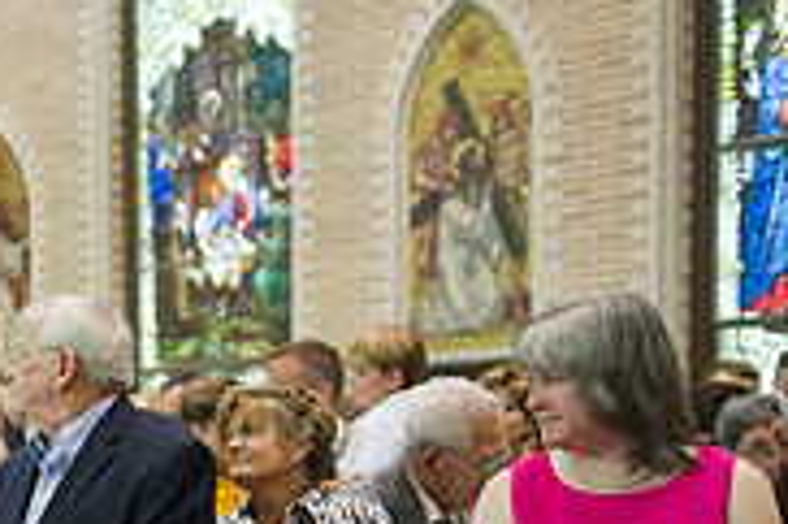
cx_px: -364
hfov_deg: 18.5
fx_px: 2165
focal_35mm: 99
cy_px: 624
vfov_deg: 13.4
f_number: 2.8
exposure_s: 1/160
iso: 2000
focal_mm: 31
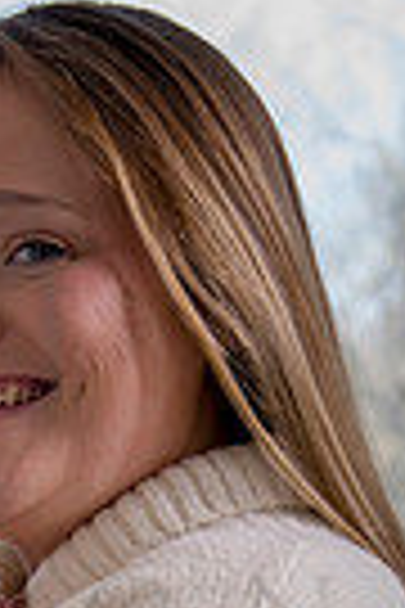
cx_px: -135
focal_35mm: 207
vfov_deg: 9.8
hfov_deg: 6.6
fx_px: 3493
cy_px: 775
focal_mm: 62
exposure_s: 1/250
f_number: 5.6
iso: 500
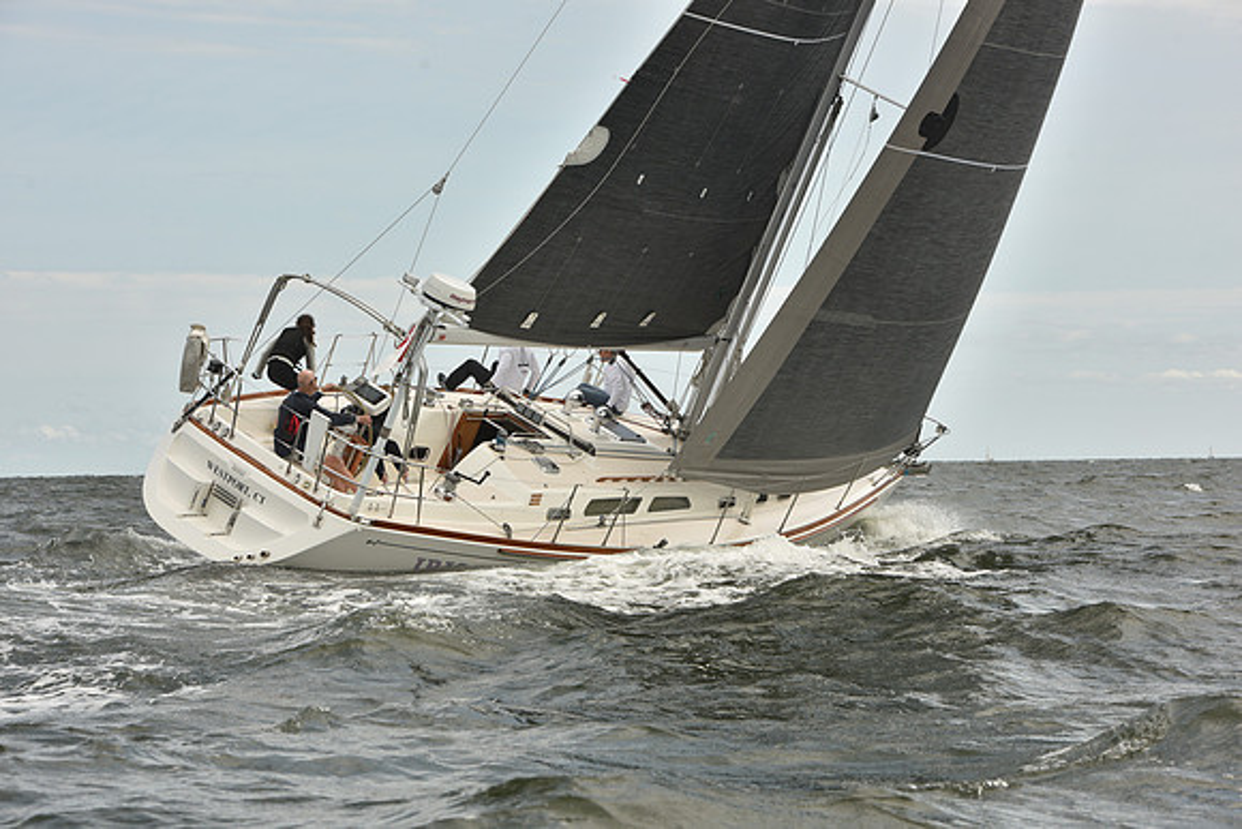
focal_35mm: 100
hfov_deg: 20.4
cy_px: 414
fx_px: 3451
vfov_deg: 13.7
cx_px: 621
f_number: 9
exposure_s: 1/800
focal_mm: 100
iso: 250
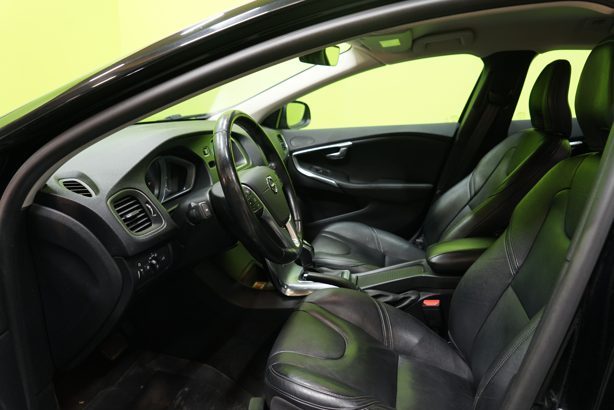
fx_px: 460
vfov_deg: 47.9
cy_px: 205
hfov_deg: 67.4
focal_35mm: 27
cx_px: 307
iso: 800
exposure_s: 1/20
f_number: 4.5
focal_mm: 27
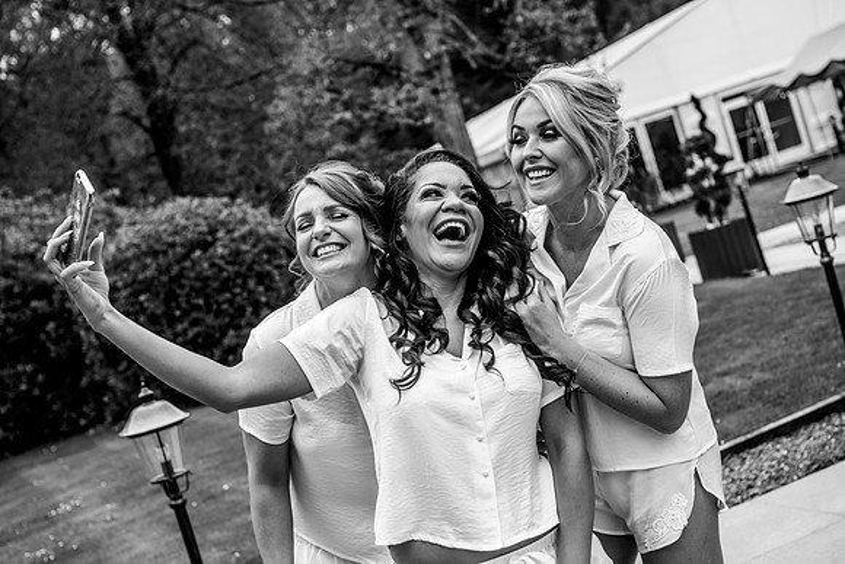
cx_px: 422
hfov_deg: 34.5
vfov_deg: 23.4
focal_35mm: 58
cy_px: 282
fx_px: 1362
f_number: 4.5
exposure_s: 1/640
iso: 320
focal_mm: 58
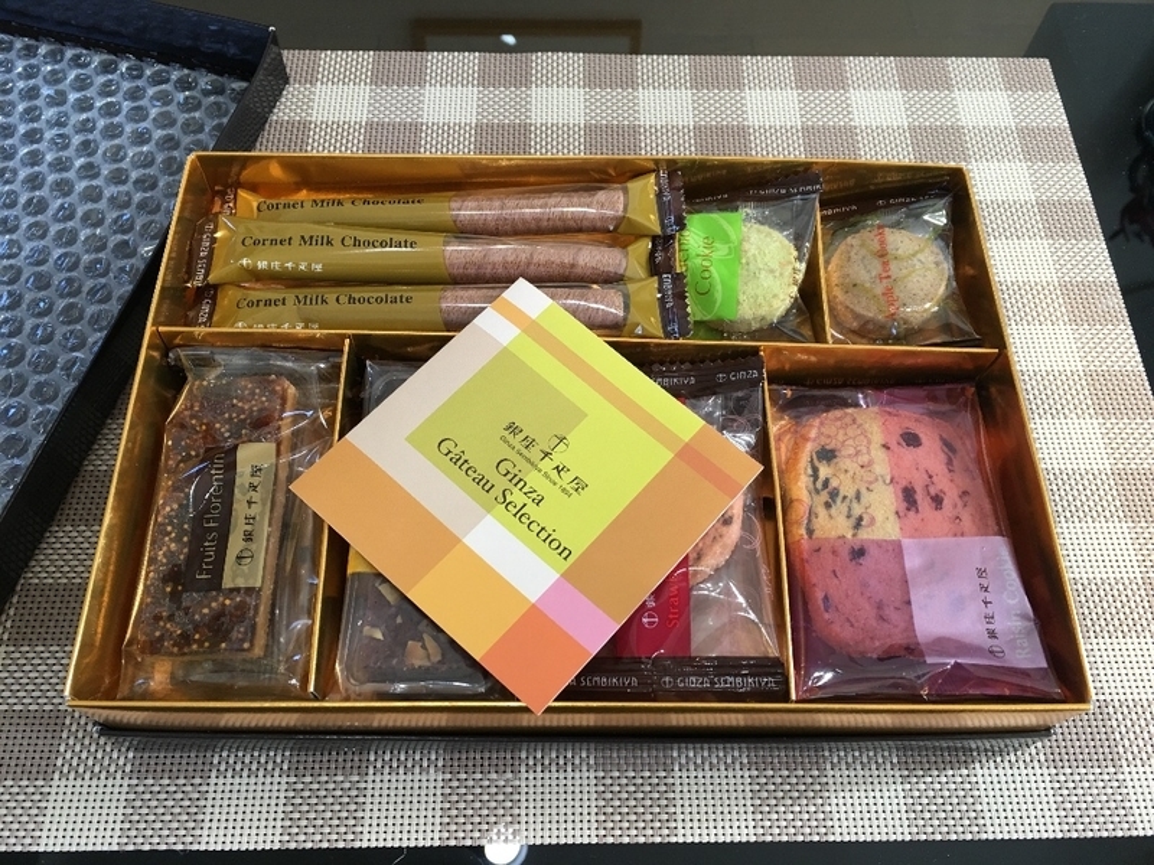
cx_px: 577
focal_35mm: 29
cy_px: 432
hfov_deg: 61.7
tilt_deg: -63.3
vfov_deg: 48.2
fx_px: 967
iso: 40
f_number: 2.2
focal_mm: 4.15
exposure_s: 1/30
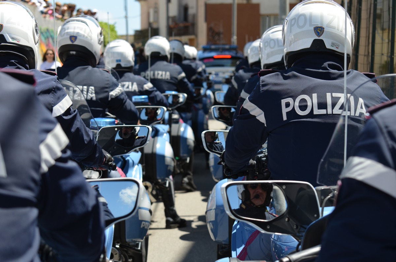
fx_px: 1153
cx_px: 198
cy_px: 131
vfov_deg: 13.0
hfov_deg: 19.5
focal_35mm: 105
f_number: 5.6
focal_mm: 70
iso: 200
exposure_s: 1/500
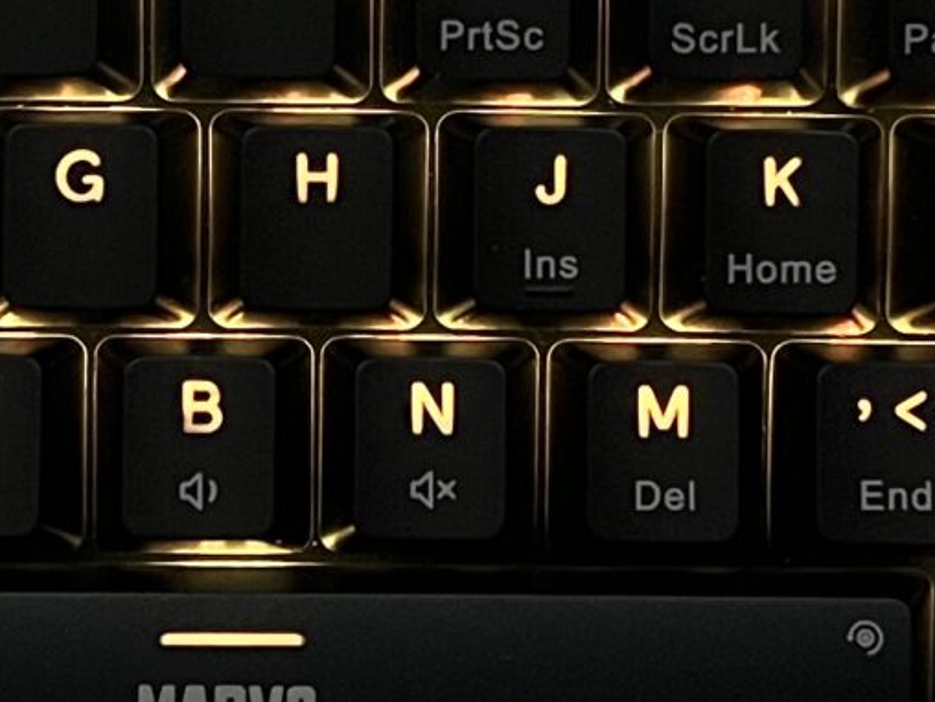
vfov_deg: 11.3
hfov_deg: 15.1
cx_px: 436
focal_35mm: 131
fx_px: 3538
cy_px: 179
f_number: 1.5
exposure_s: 1/40
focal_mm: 5.7
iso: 500
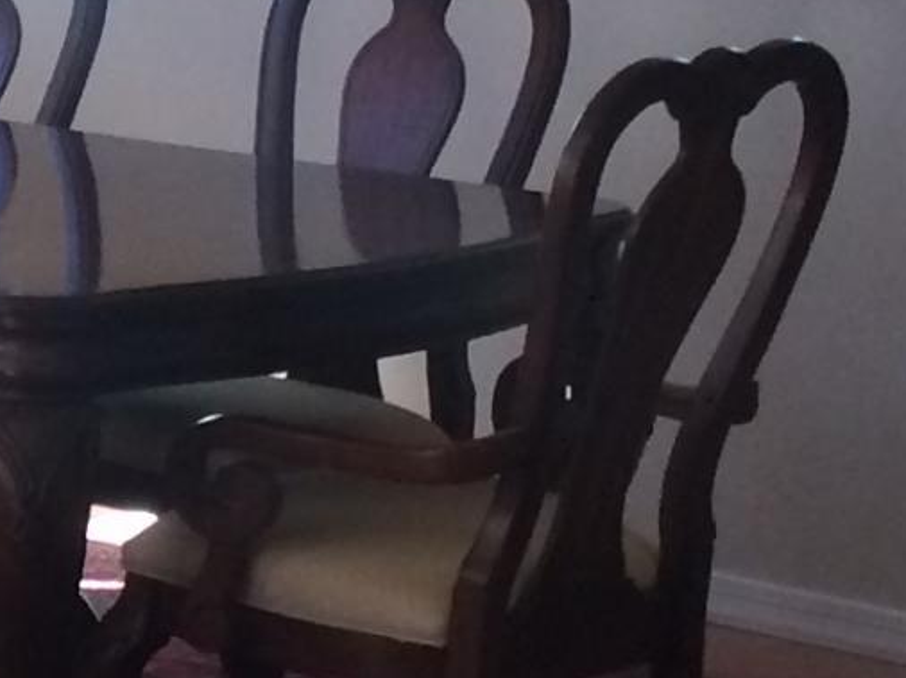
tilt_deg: -11.5
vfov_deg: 8.6
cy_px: 333
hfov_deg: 10.5
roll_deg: +1.0
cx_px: -953
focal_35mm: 172
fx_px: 4500
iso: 64
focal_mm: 4.15
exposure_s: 1/30
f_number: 2.2
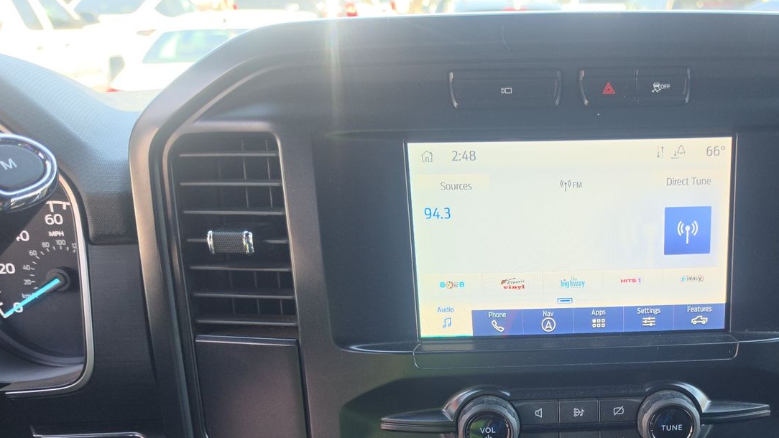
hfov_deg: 52.0
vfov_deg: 30.6
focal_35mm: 37
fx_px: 764
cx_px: 570
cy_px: 395
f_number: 1.4
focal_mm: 6.5
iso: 20
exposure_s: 1/119
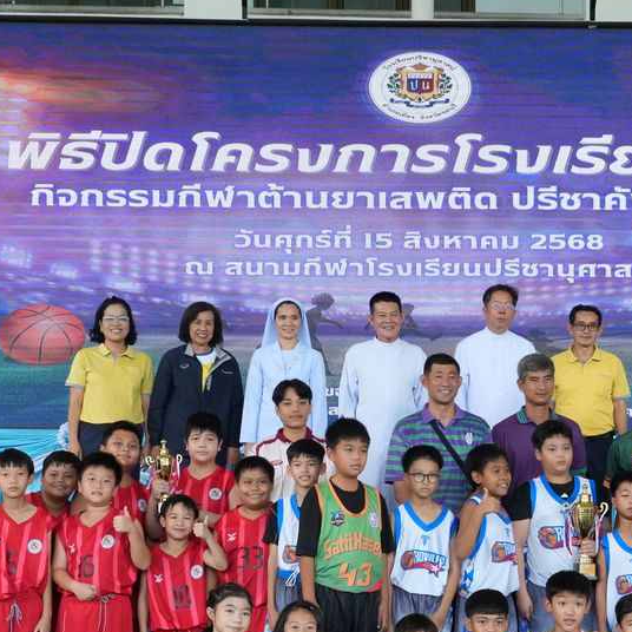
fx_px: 1382
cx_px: 426
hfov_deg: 25.6
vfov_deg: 25.6
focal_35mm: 67
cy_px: 432
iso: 4000
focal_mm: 25
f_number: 9
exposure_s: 1/320
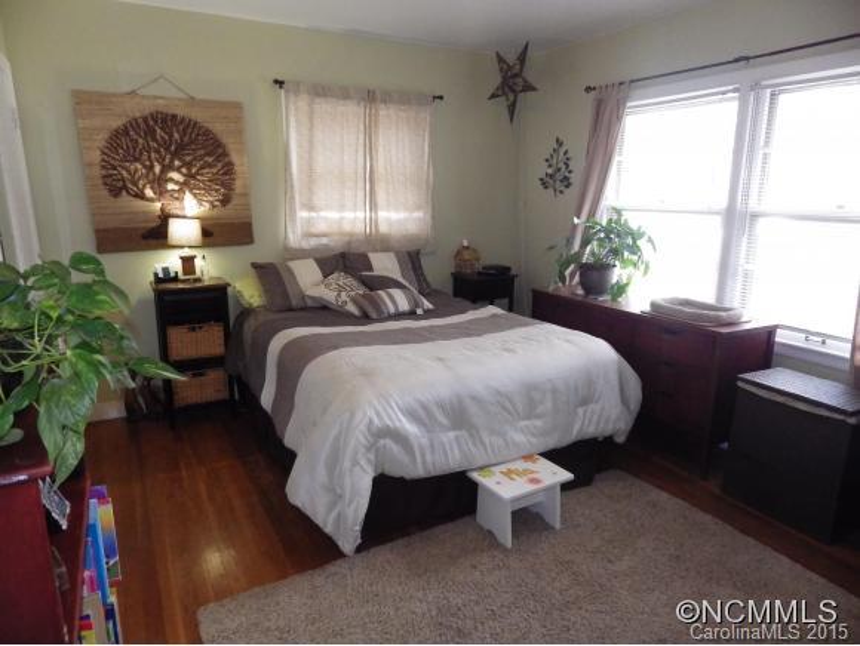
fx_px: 547
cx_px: 430
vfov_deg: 61.2
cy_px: 323
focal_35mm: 22
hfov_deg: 76.3
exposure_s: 1/45
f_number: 3.1
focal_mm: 4
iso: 640
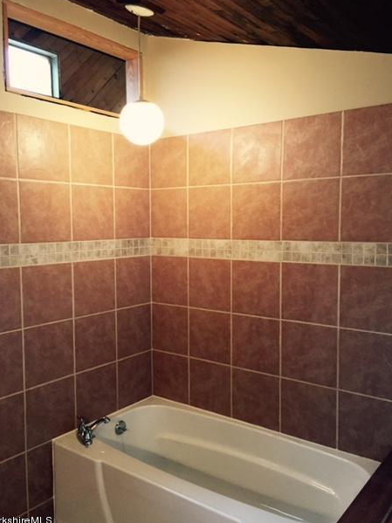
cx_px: 189
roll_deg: -0.1
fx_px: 468
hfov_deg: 45.4
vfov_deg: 58.4
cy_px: 262
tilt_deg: -4.2
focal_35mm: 31
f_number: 2.2
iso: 160
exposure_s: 1/30
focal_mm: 4.15
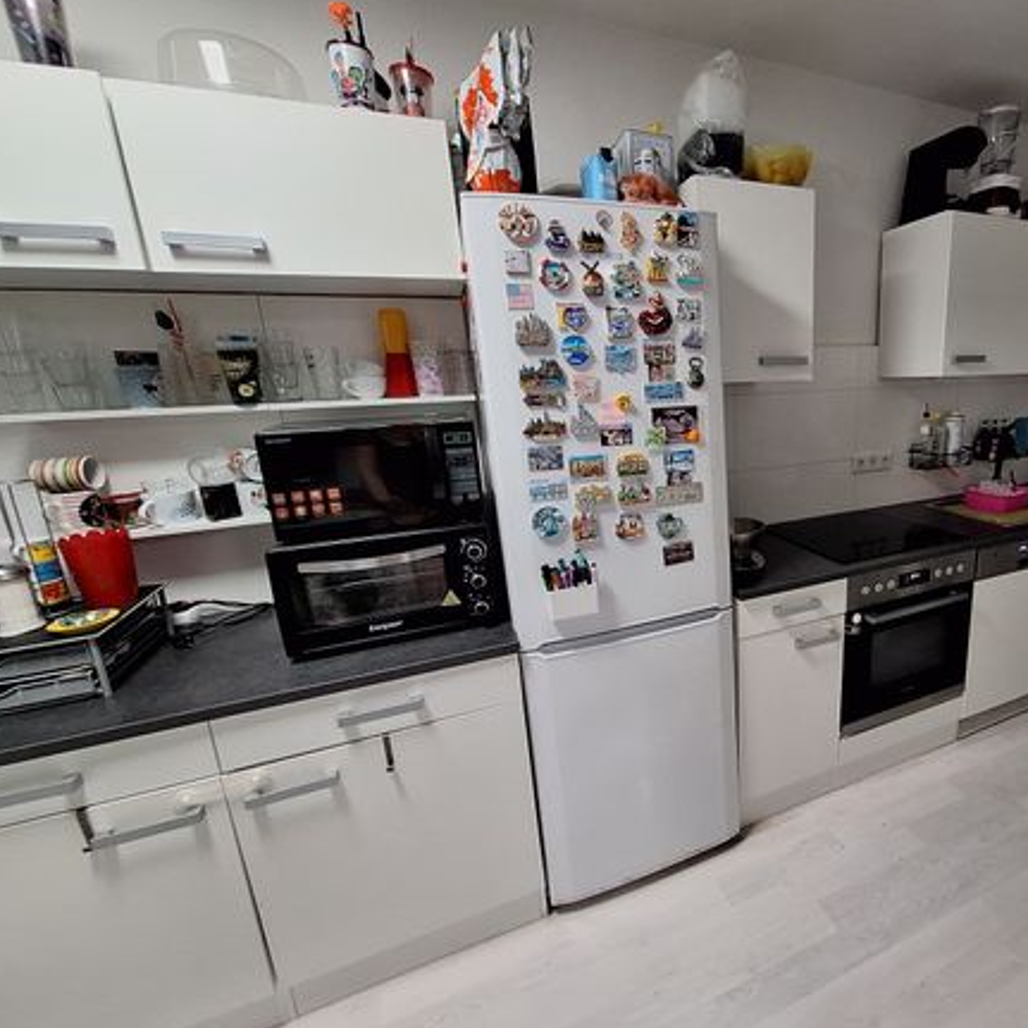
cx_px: 701
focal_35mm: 16
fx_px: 538
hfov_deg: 83.8
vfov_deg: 87.4
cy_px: 501
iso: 200
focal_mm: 1.74
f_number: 2.2
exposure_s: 1/50
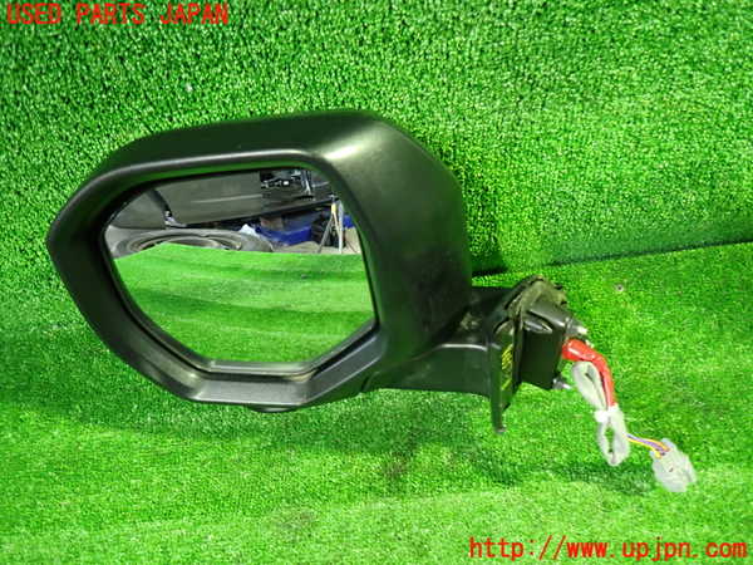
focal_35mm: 25
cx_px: 376
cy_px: 282
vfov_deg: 54.9
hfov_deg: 69.4
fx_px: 544
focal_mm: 4.5
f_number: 2
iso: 800
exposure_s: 1/20
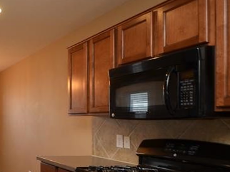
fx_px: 266
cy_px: 117
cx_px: -64
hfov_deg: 34.3
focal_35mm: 40
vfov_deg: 35.5
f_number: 4
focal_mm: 10
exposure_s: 1/60
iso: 500
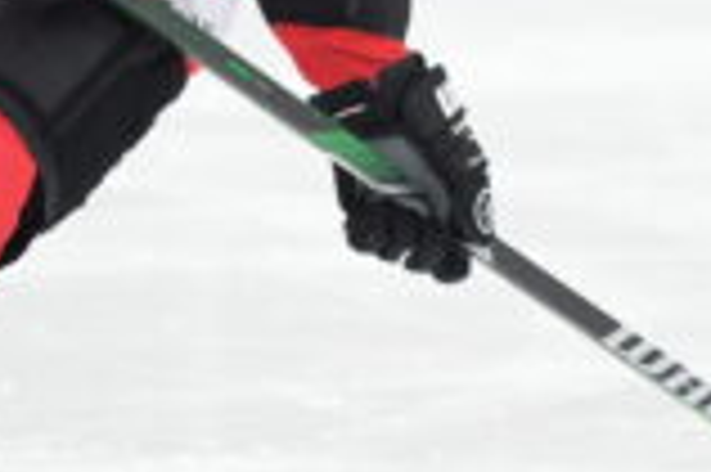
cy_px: -270
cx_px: 508
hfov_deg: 2.2
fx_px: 18703
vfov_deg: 1.4
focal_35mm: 948
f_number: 2.8
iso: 1250
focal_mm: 200
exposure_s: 1/500
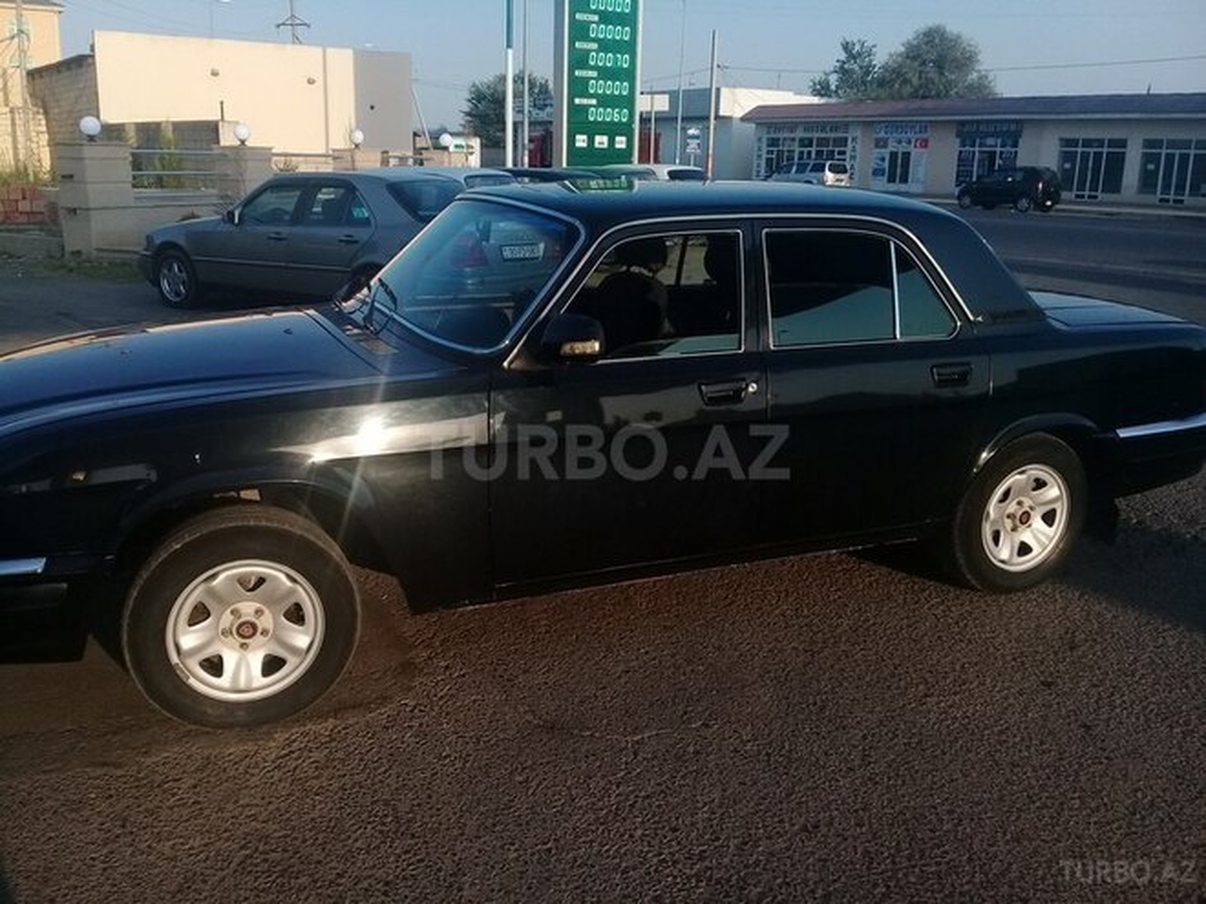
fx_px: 1080
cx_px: 603
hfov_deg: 58.4
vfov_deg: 45.4
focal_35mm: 31
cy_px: 452
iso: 64
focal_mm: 3.3
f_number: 2.2
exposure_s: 1/928
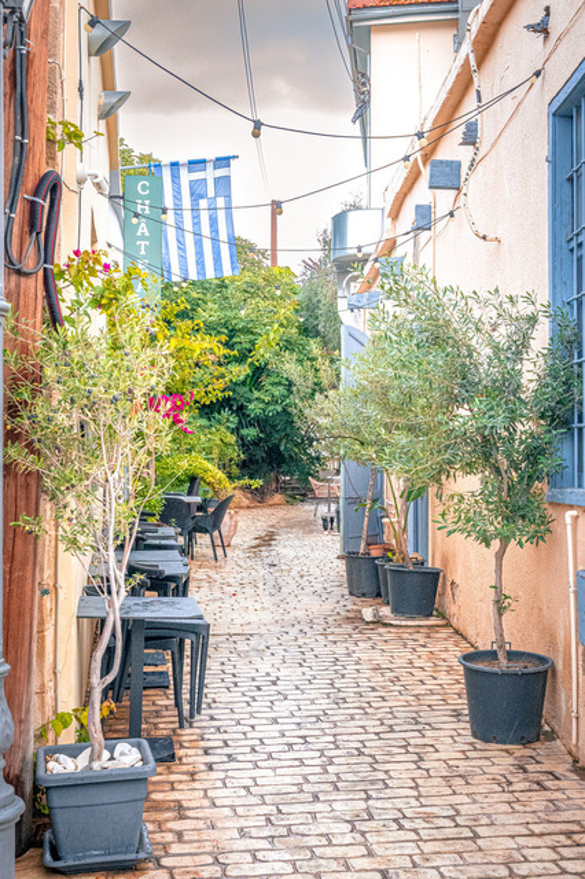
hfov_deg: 30.5
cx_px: 292
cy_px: 440
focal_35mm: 44
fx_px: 1074
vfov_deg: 44.5
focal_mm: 44
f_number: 16
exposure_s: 1/160
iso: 6400
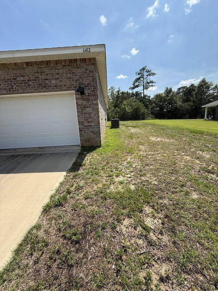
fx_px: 118
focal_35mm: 14
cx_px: 109
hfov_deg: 85.7
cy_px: 146
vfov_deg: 102.1
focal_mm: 2.22
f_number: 2.2
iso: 50
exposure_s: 1/1534
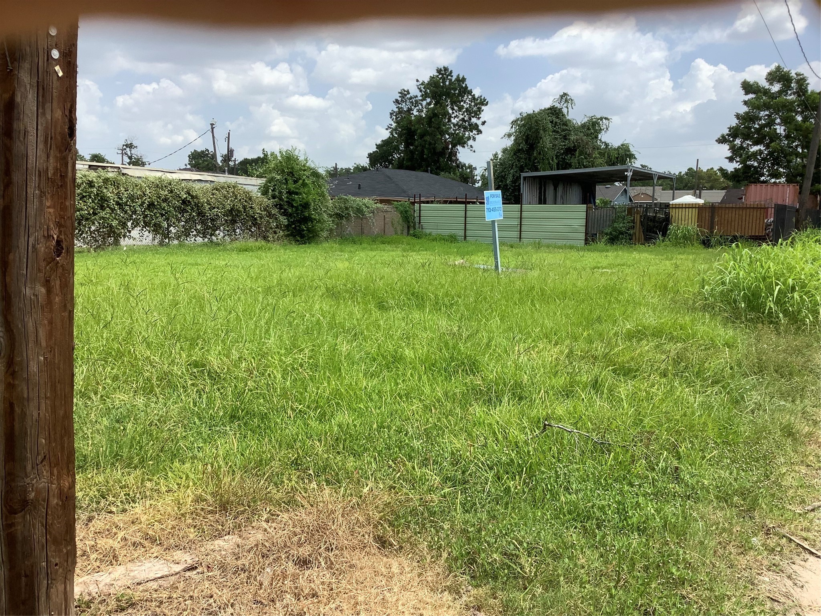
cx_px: 410
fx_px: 735
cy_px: 308
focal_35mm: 31
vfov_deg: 45.4
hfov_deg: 58.4
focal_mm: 3.3
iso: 25
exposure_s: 1/1217
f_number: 2.4
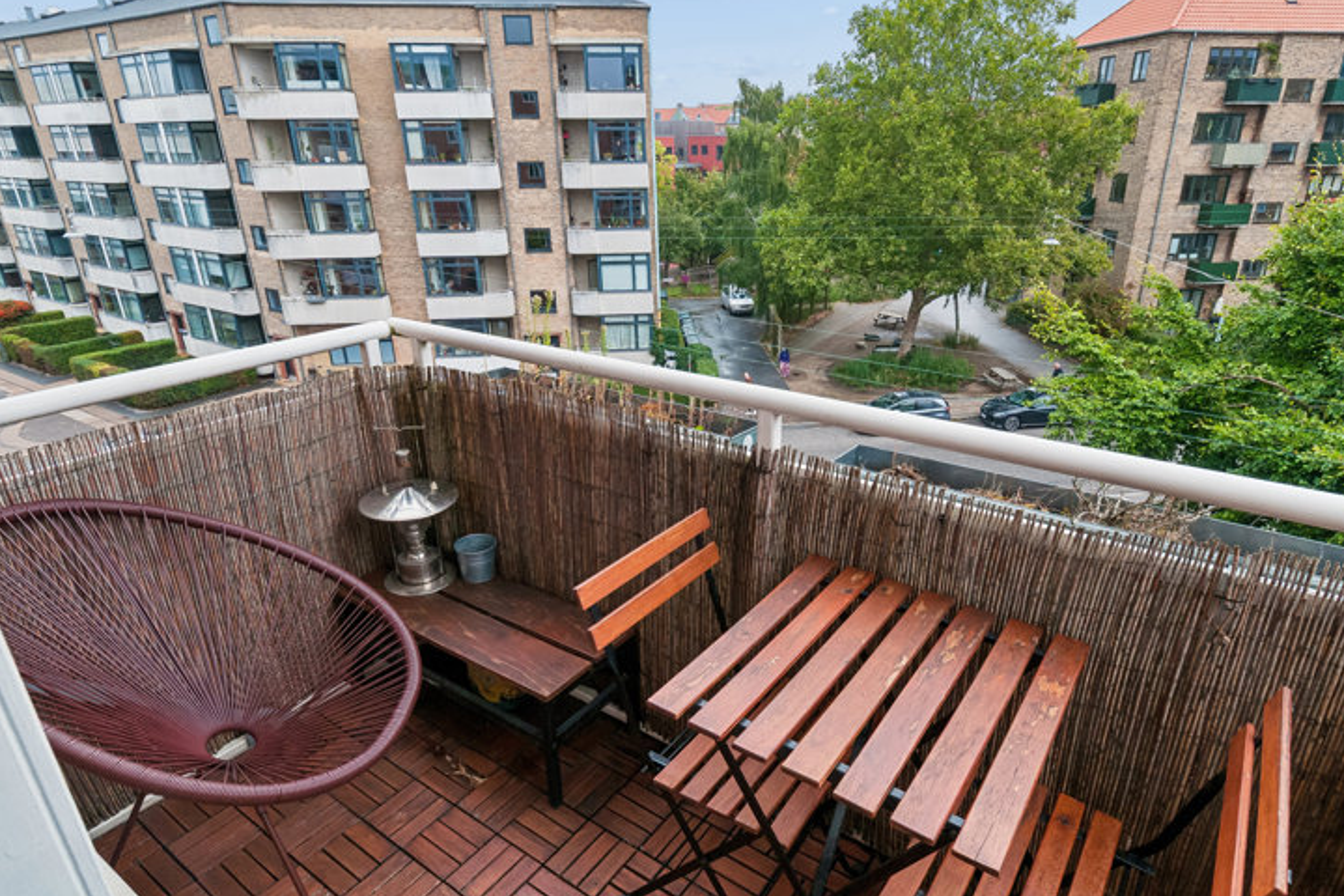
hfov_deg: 83.9
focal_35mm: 20
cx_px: 715
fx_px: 747
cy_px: 441
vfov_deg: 61.9
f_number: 10
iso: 400
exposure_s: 1/250
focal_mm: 12
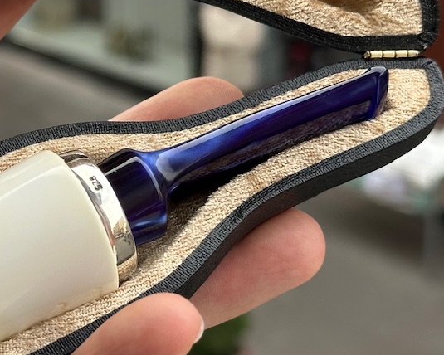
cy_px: 90
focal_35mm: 112
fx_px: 1472
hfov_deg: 16.6
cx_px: -53
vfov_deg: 13.7
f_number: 1.78
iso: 64
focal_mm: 6.86
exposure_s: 1/709
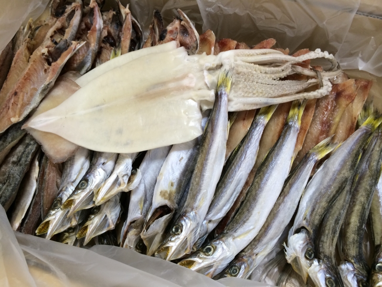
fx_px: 331
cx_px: 191
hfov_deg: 60.0
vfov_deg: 46.8
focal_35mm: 30
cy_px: 144
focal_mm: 4.12
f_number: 2.2
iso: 80
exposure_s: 1/30
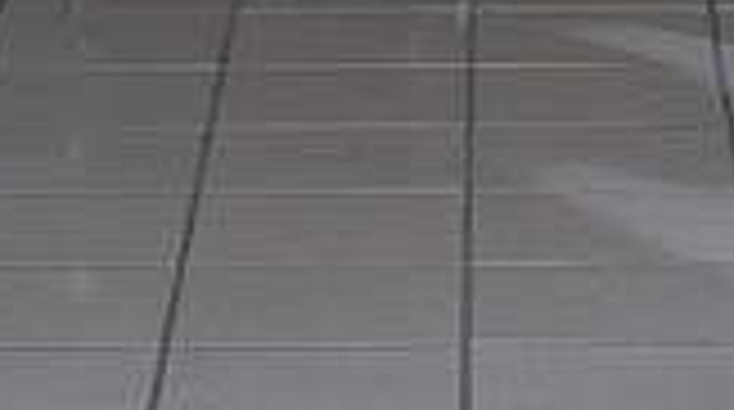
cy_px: -595
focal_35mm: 290
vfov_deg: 4.1
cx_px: 257
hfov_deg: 7.5
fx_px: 5634
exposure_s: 1/160
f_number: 5.6
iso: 1250
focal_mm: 100
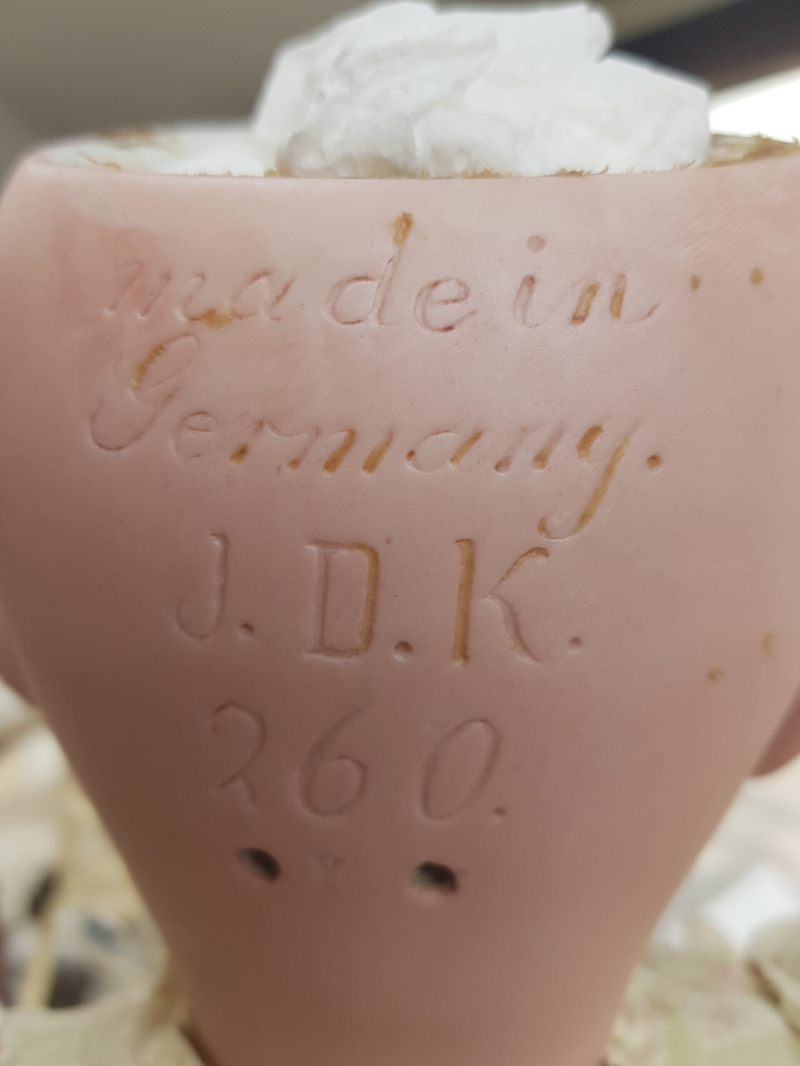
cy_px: 533
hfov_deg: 53.1
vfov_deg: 67.3
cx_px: 400
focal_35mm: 26
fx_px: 801
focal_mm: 4.2
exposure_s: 1/111
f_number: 1.7
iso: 40
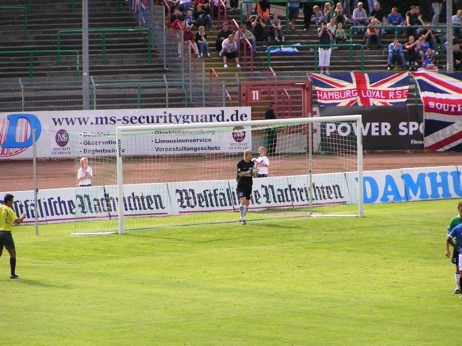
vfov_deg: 5.3
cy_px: 173
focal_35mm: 283
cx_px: 231
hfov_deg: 7.0
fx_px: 3777
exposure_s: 1/400
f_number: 4
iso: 50
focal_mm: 43.3
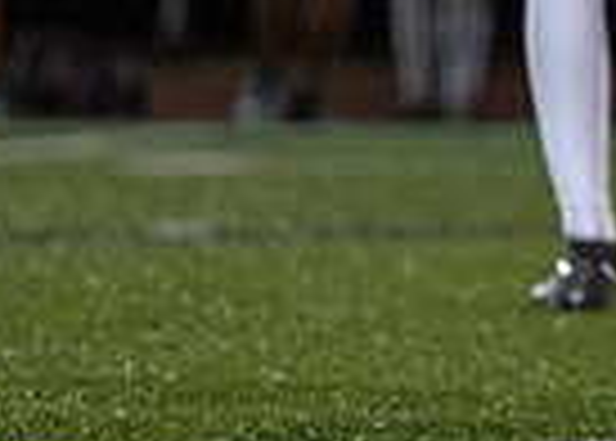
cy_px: -353
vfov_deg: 1.5
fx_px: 17381
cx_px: 1419
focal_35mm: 993
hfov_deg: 2.0
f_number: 2.8
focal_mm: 159
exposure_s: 1/1000
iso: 2000
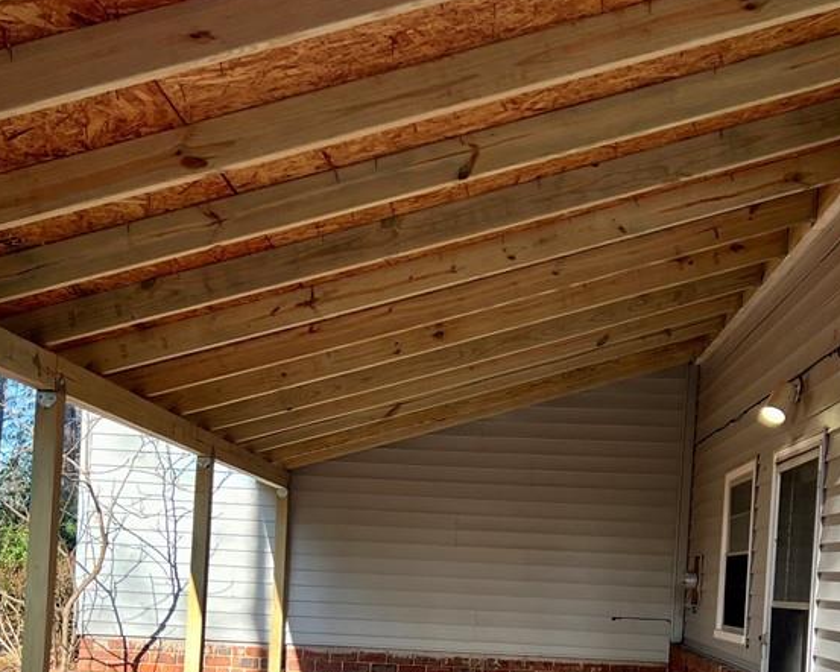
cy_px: 573
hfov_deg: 39.5
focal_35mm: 47
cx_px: 445
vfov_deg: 30.9
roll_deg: -2.8
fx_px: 1168
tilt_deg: +0.8
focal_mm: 5.7
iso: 50
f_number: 1.5
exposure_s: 1/317
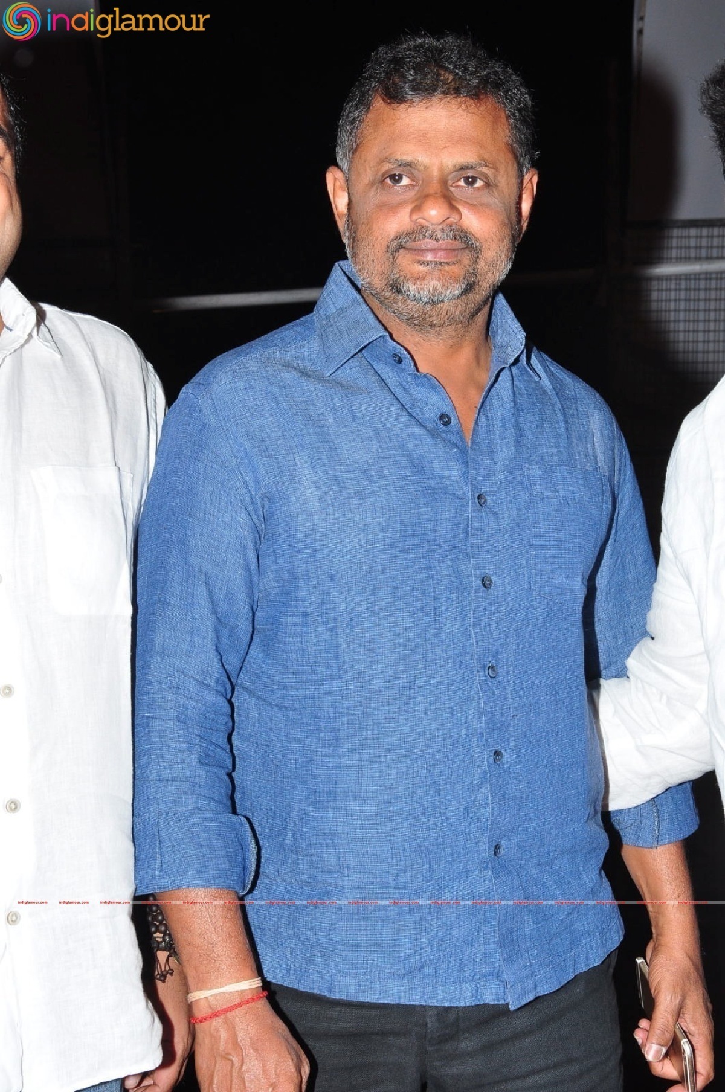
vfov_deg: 28.1
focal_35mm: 72
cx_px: 362
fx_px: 2182
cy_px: 546
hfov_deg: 18.9
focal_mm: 48
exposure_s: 1/125
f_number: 11
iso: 500
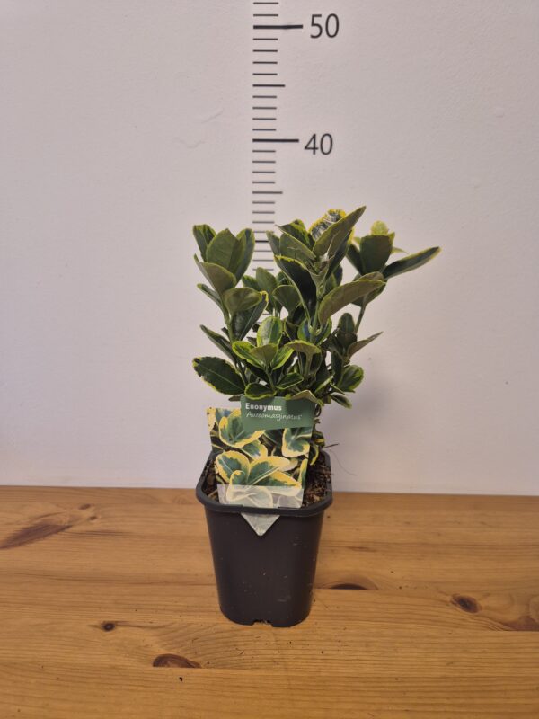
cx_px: 270
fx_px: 478
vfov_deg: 73.9
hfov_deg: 58.9
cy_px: 360
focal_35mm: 23
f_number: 1.8
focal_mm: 5.4
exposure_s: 1/100
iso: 200
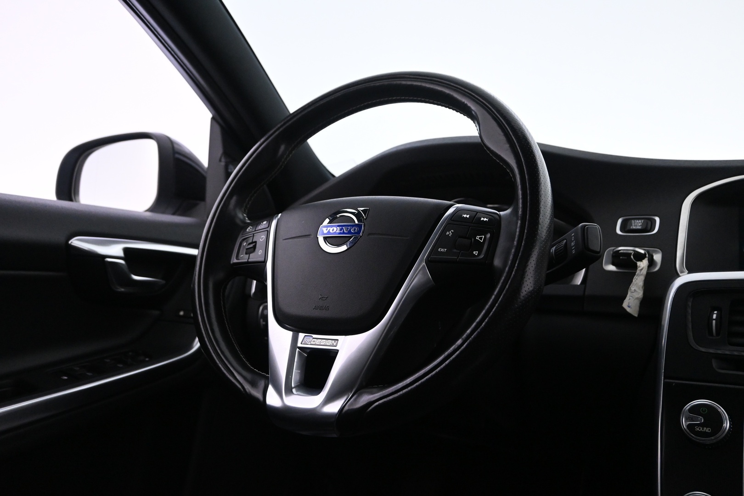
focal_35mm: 30
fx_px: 620
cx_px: 372
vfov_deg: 43.6
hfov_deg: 61.9
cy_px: 248
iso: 3200
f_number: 3.8
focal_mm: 20
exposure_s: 1/60
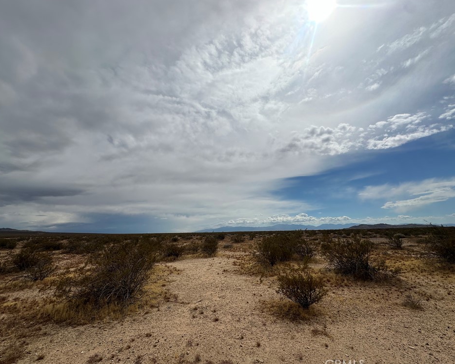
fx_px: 202
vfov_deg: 84.0
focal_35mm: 15
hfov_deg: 96.8
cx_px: 222
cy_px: 184
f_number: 2.2
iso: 32
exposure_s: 1/7813
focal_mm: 2.22
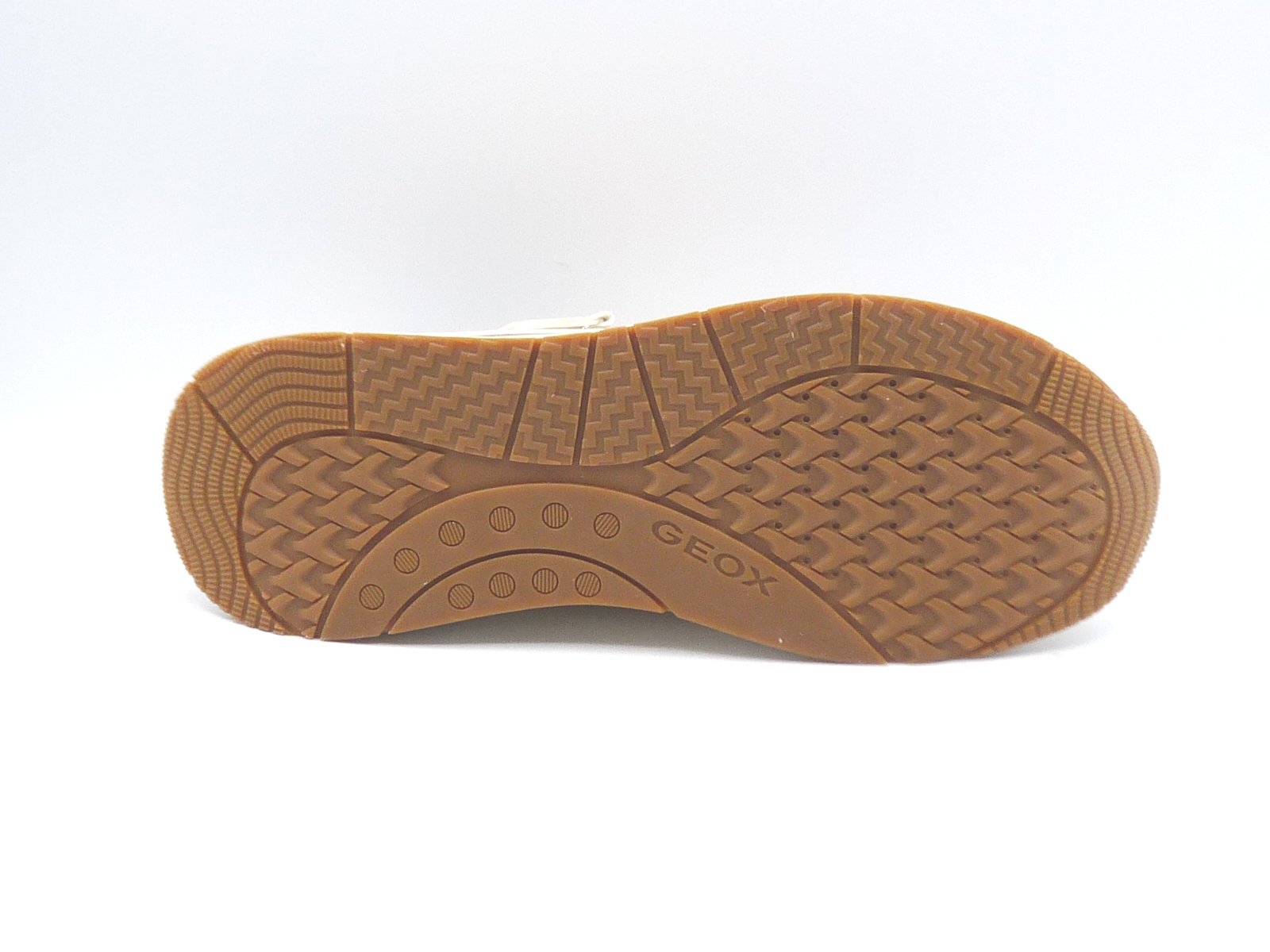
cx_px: 635
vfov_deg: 28.6
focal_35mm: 51
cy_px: 476
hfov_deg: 37.5
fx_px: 1871
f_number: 4
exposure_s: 1/250
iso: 100
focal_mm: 5.1
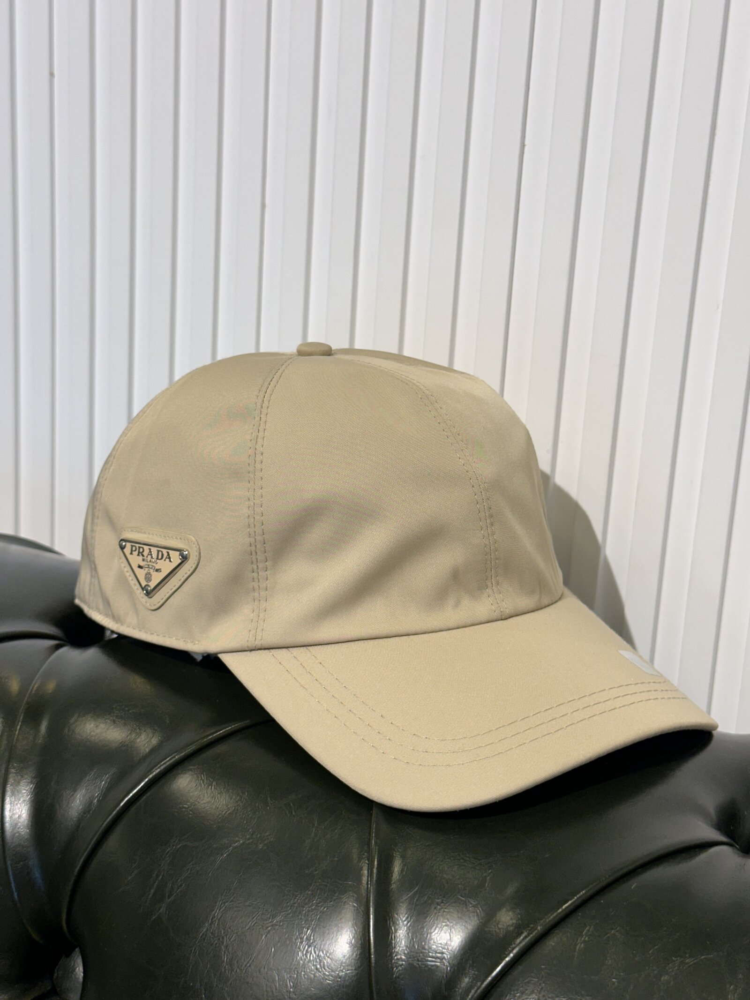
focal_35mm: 48
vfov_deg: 39.7
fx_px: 1387
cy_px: 500
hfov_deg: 30.3
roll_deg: -3.7
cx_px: 375
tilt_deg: -13.3
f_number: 1.78
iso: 40
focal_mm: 6.86
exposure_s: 1/102
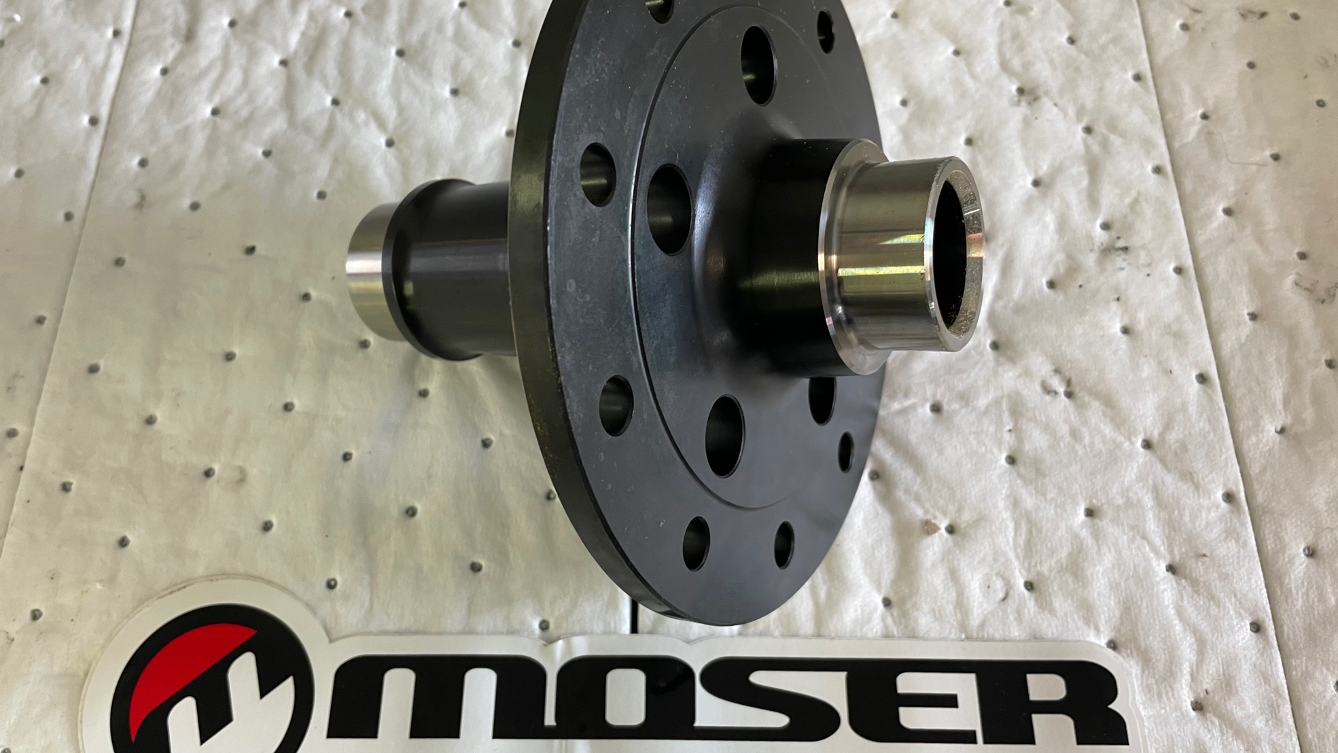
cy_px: 340
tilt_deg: -67.2
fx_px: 1029
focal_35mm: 29
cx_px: 656
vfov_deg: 40.1
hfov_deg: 66.1
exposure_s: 1/50
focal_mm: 4.2
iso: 100
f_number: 1.6
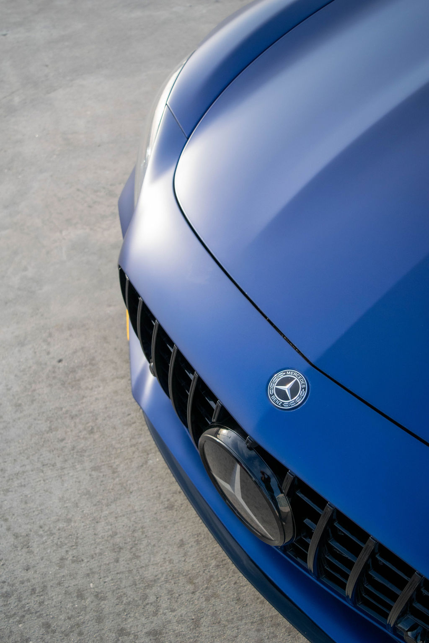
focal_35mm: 36
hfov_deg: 36.9
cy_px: 322
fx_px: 643
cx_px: 214
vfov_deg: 53.1
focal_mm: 24
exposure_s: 1/1250
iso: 400
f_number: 4.5
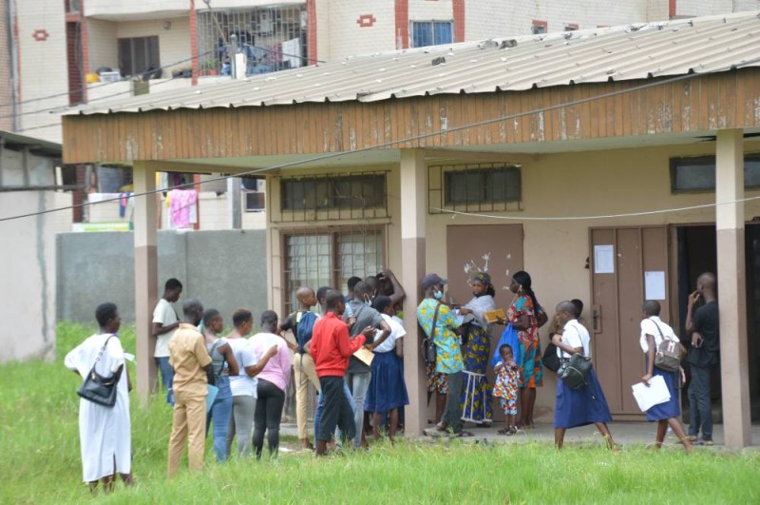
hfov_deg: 18.2
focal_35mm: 112
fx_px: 2372
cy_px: 252
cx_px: 380
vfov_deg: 12.1
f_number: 8
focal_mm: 75
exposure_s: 1/200
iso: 200
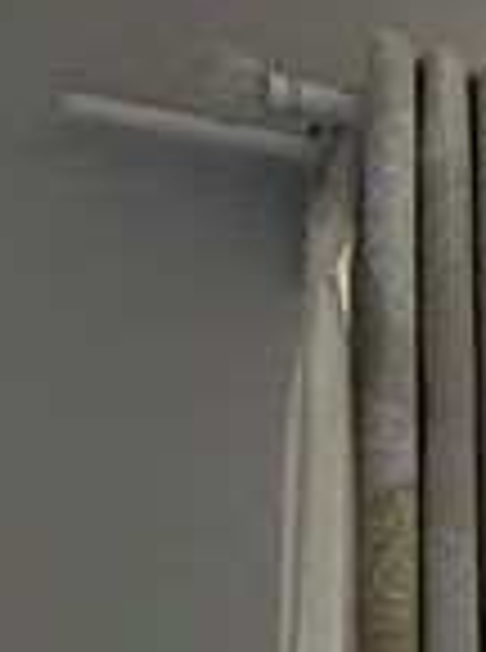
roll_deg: -0.2
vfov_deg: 10.6
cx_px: 2210
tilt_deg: -1.7
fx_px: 3197
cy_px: 1317
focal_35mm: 170
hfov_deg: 6.3
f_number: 1.78
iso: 80
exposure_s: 1/209
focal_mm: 6.76
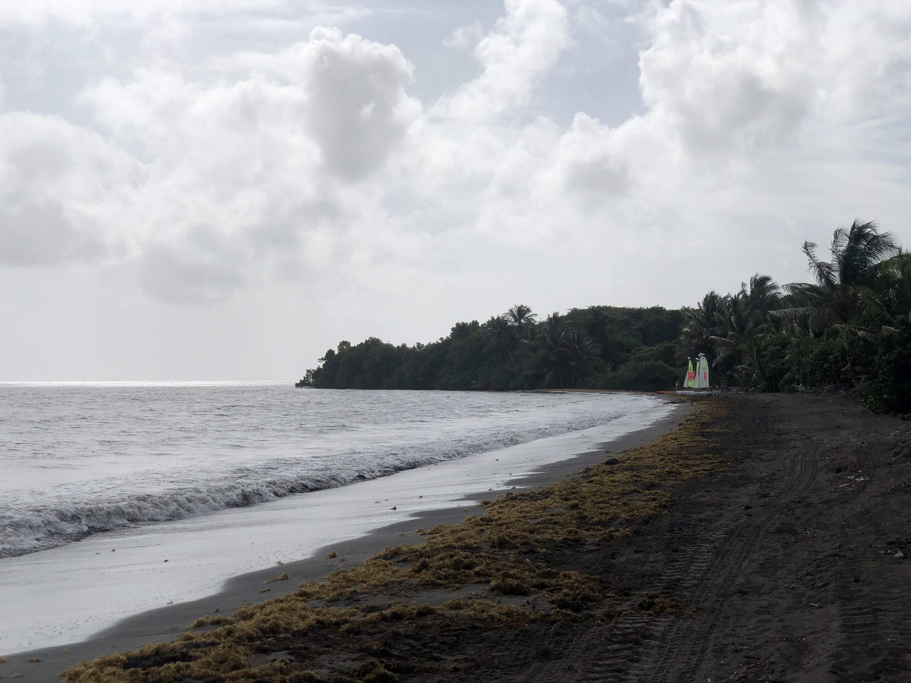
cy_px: 342
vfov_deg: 28.0
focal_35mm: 52
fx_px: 1369
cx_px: 456
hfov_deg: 36.8
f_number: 2.4
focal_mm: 6
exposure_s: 1/6897
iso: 20
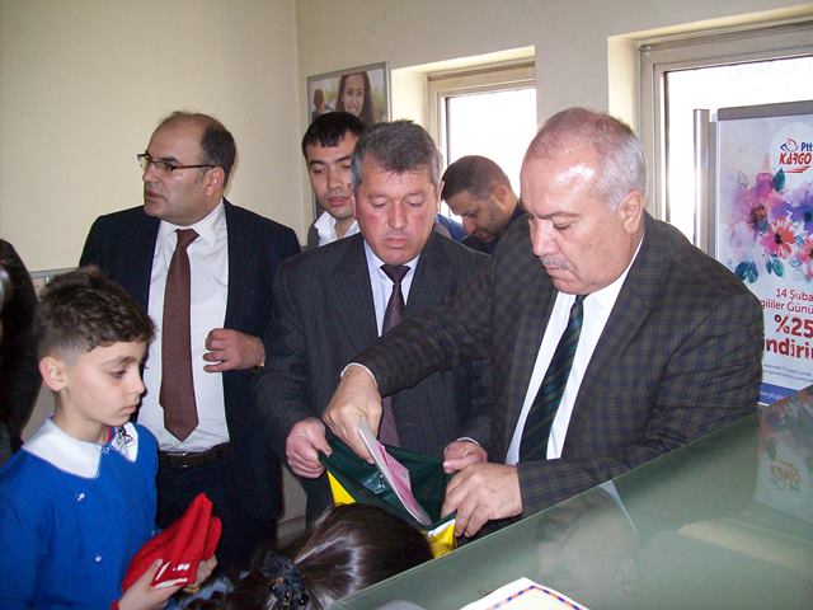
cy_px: 305
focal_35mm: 36
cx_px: 406
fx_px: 846
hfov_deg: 51.4
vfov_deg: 39.7
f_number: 2.7
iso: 200
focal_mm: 6
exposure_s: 1/64
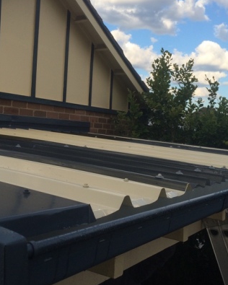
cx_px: 89
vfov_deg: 42.8
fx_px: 363
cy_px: 126
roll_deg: -1.6
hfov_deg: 34.8
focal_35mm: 43
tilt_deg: -1.1
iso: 32
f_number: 2.2
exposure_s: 1/1109
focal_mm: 4.15
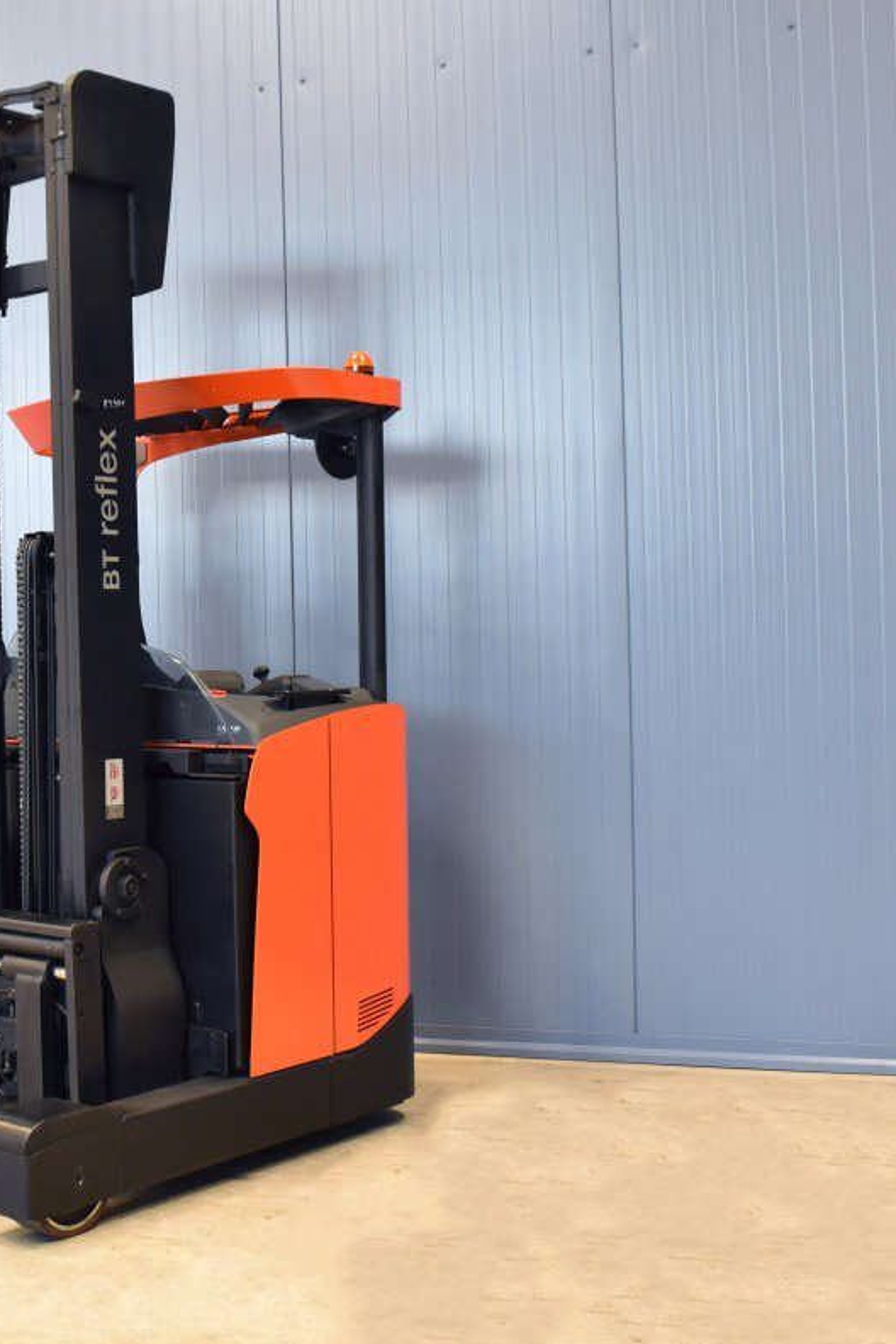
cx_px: 112
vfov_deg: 39.6
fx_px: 1867
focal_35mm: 50
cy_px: 677
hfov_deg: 26.2
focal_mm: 22
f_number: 5
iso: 1600
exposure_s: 1/60
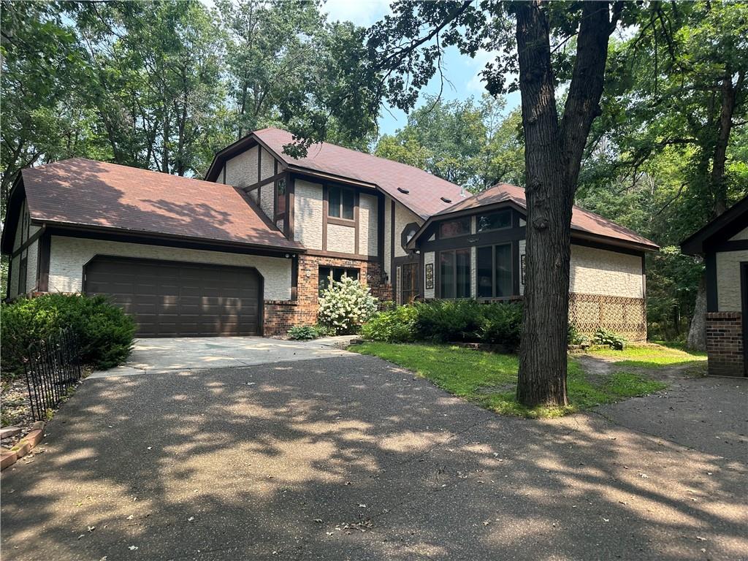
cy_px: 280
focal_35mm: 24
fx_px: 519
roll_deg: -0.4
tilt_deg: +3.7
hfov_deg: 71.6
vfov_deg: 56.8
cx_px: 374
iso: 80
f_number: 1.78
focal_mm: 6.86
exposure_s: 1/843
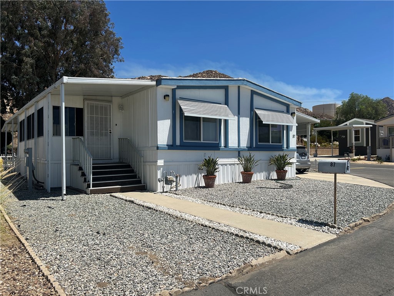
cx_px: 197
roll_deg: +1.2
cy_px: 148
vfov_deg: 53.1
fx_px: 296
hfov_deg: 67.3
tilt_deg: +1.4
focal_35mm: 26
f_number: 1.5
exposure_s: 1/6579
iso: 50
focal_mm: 5.7
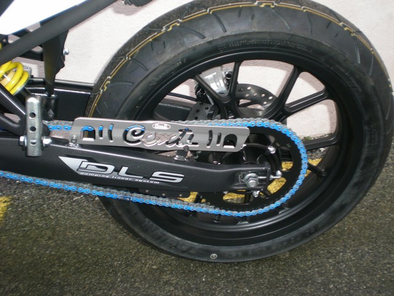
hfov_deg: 42.9
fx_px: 501
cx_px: 197
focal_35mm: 44
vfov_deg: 32.9
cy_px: 148
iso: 86
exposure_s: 1/30
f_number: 3.5
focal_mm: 7.4
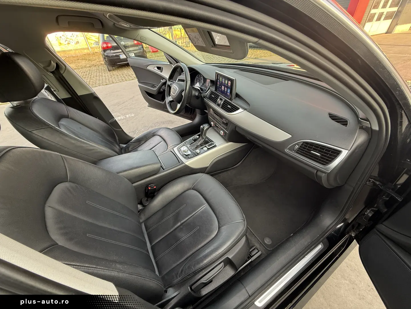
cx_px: 206
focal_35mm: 14
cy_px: 154
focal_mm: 2.22
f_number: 2.2
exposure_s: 1/99
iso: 125
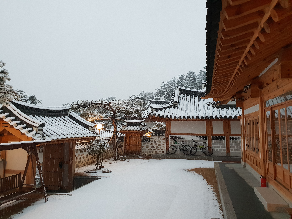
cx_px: 146
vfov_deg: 53.1
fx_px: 219
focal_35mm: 26
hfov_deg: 67.3
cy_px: 110
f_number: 2.4
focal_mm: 4.3
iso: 320
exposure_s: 1/24
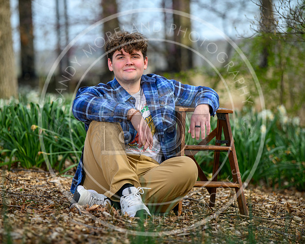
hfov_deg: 11.1
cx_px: 145
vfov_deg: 8.9
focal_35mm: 174
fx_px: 1570
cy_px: 122
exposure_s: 1/1600
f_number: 2.8
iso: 200
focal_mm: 145
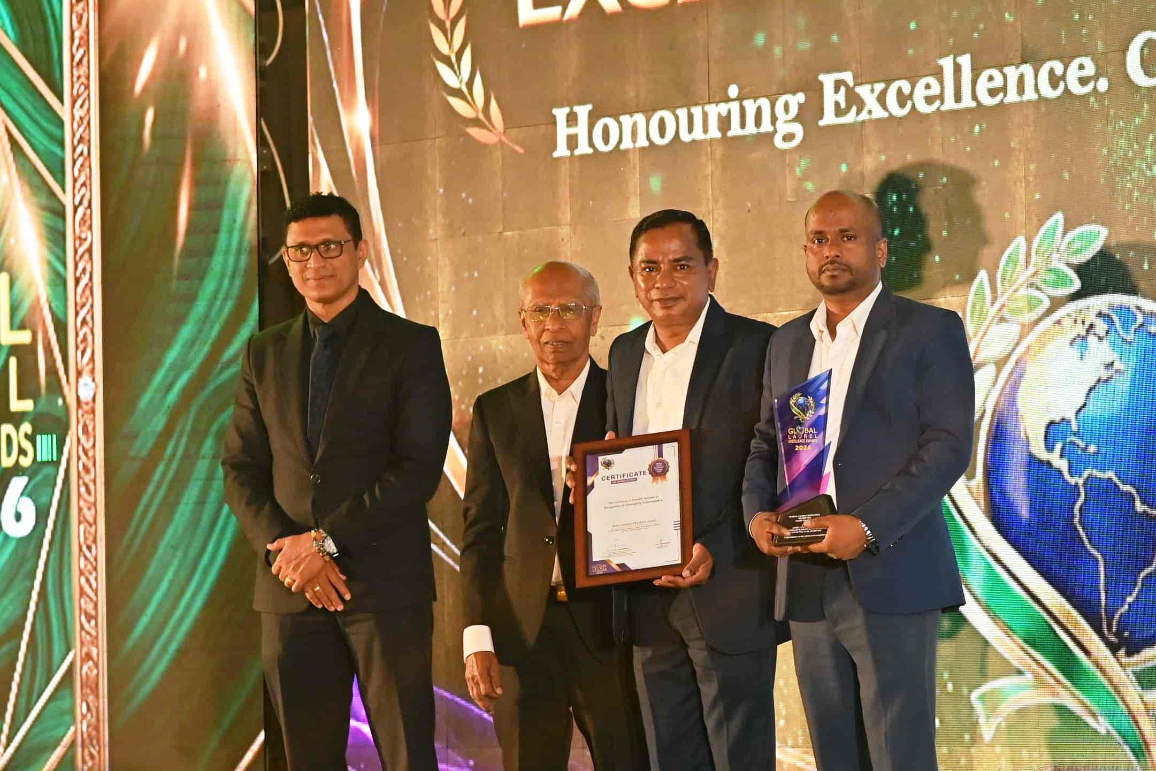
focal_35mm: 127
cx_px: 578
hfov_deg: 16.1
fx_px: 4078
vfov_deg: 10.8
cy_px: 386
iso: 1000
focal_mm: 85
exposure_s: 1/250
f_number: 2.8
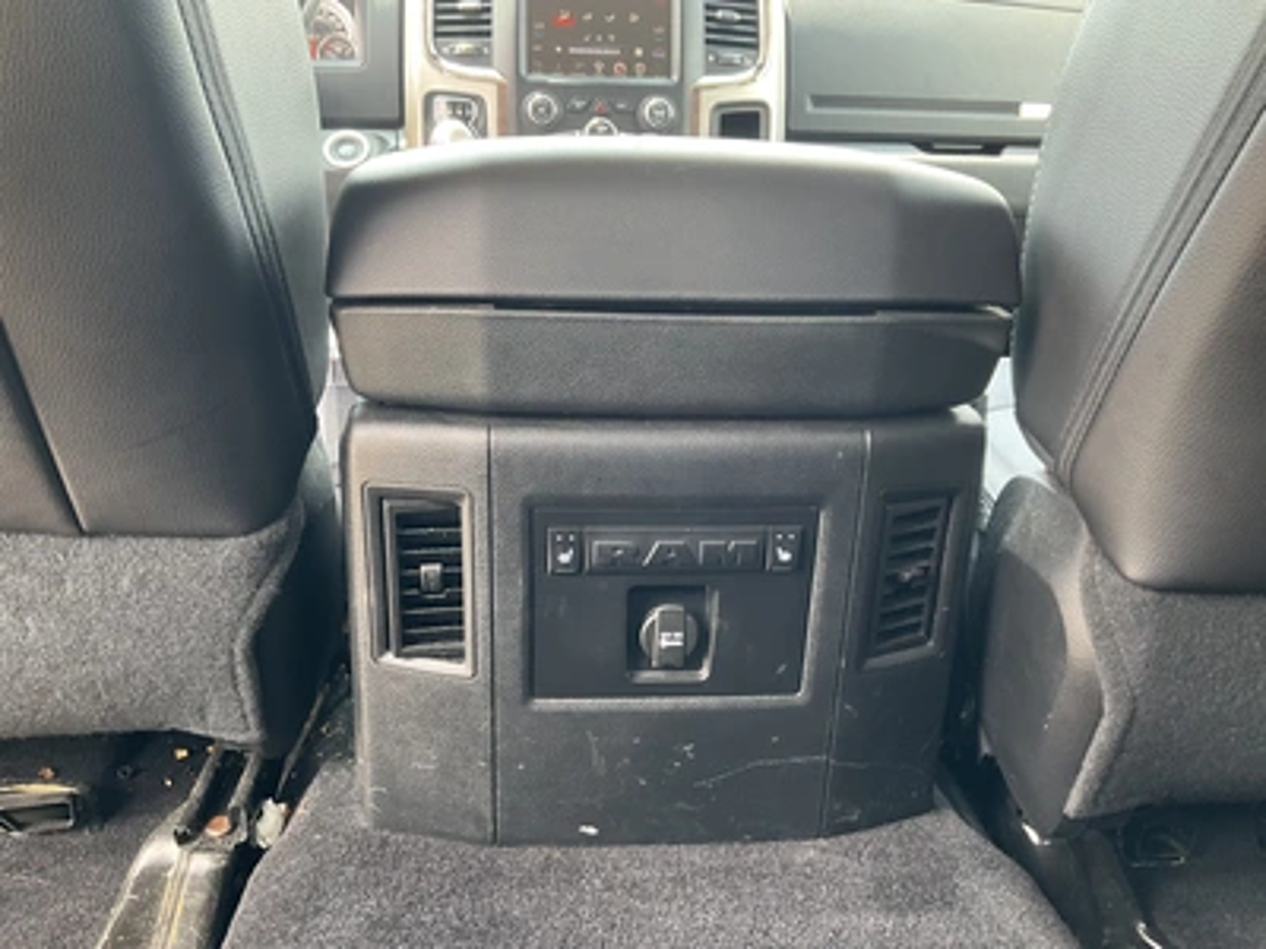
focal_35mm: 29
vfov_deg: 48.2
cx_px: 633
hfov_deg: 61.7
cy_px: 474
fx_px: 1061
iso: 100
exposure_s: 1/60
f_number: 1.8
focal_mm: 3
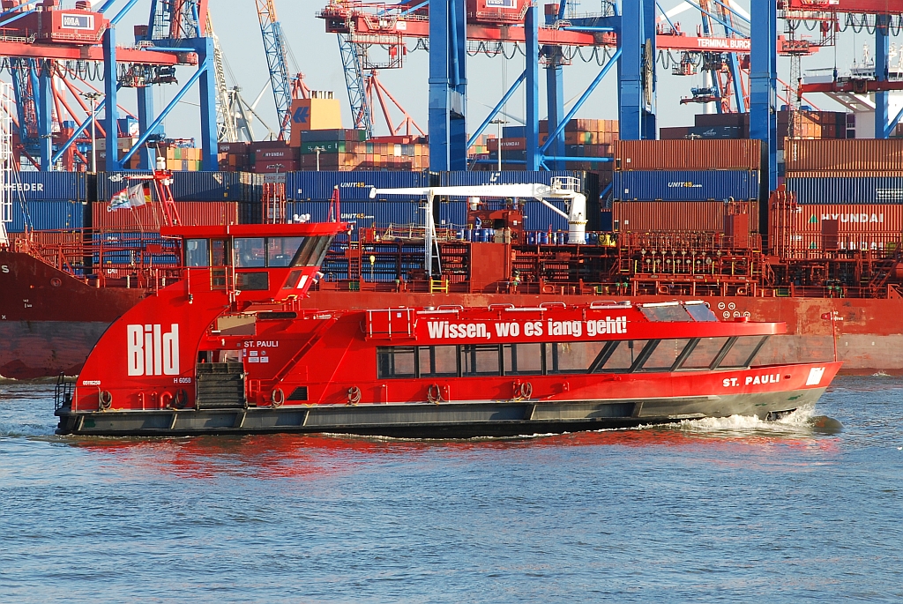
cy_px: 302
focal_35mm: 158
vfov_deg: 8.7
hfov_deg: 13.0
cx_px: 452
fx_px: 3954
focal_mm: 105
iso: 200
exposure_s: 1/125
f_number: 8
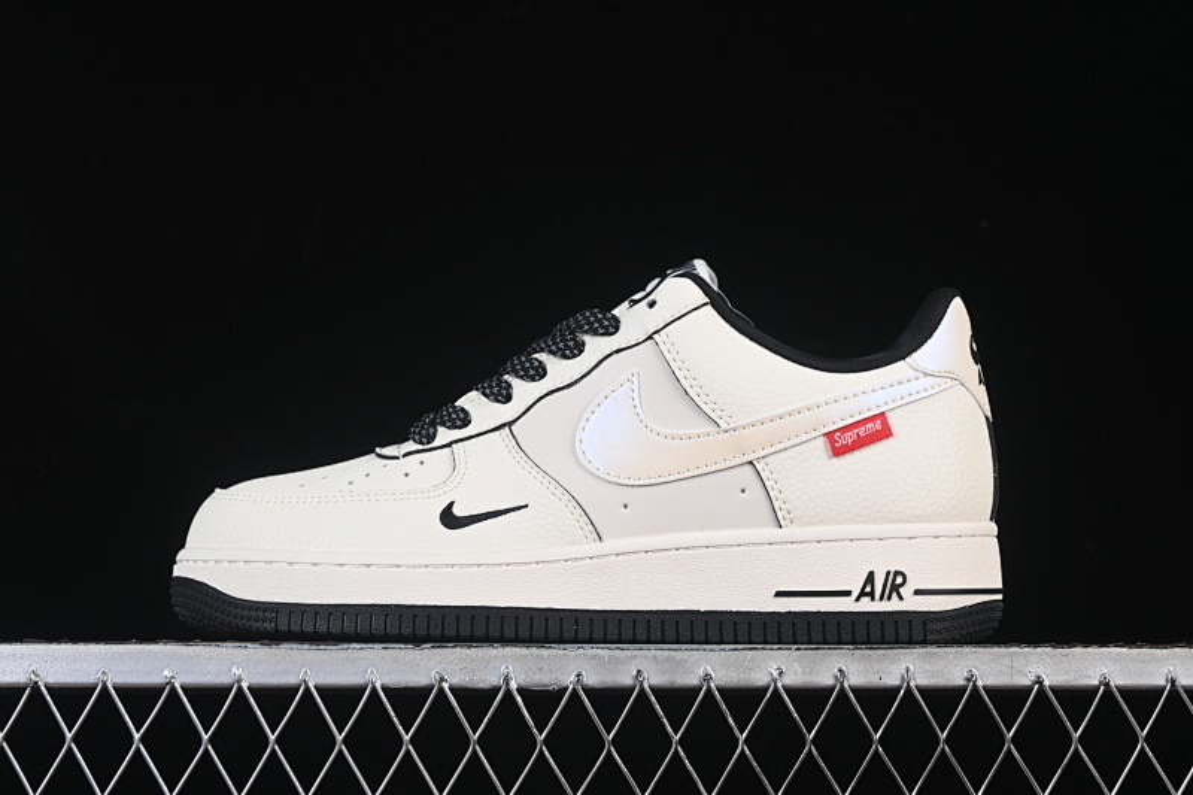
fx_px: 2485
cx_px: 596
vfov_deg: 18.2
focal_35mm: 75
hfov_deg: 27.0
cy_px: 398
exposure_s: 1/80
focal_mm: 50
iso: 160
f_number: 8
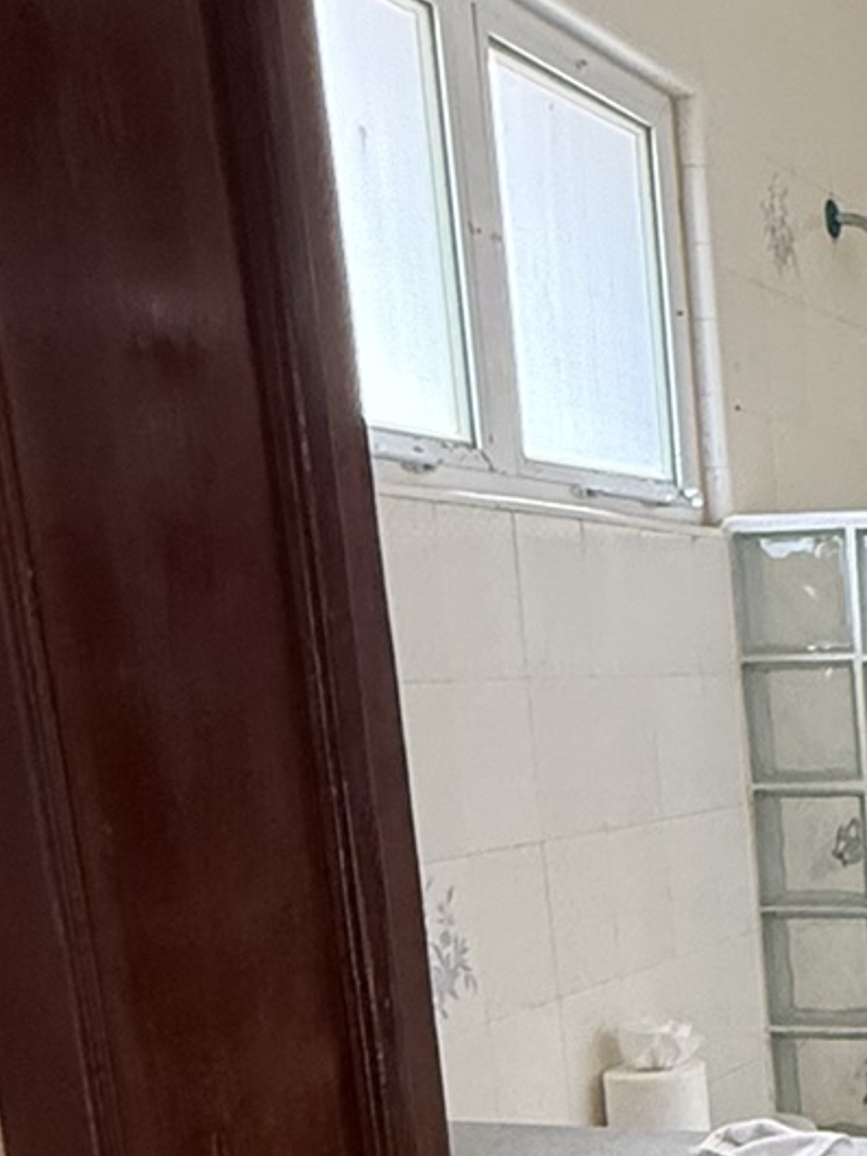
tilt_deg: -11.1
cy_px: 1023
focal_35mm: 54
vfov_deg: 33.8
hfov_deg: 22.7
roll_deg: +0.7
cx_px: 1250
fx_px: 1804
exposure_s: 1/69
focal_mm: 2.22
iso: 320
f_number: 2.2
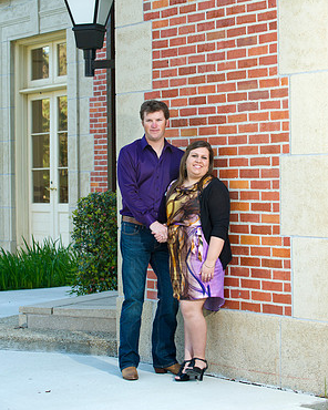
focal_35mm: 98
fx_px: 1189
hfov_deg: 15.7
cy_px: 199
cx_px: 165
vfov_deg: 19.6
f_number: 5
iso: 400
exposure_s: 1/100
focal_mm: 86
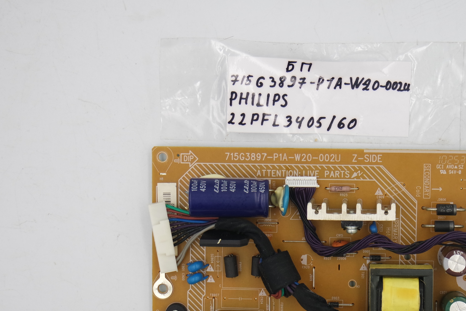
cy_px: 214
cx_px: 328
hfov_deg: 26.1
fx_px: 997
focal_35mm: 77
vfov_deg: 17.7
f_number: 5
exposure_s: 1/125
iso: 200
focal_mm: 20
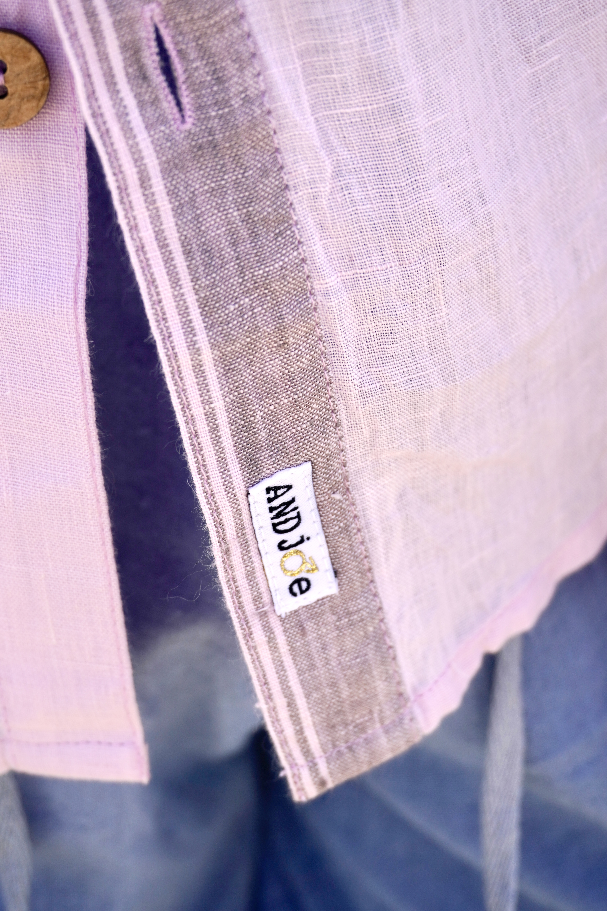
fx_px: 1657
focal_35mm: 66
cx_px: 299
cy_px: 444
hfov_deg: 20.8
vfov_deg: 30.7
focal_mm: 41
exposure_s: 1/400
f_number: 5.6
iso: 100
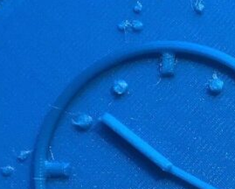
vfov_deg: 13.3
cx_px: 380
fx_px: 801
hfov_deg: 15.1
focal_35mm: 115
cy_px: 166
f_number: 2.4
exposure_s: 1/50
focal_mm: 3.3
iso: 100
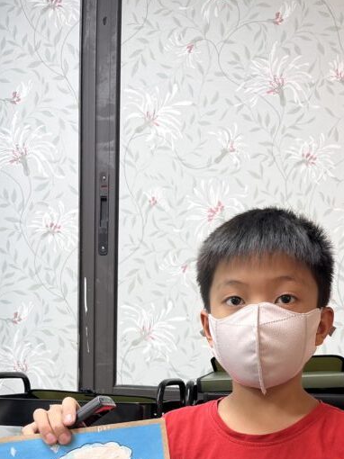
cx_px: 236
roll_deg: -0.9
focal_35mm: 51
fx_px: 676
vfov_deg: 34.5
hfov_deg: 28.3
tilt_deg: -7.2
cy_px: 446
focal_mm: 5.1
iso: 50
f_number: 1.6
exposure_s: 1/100
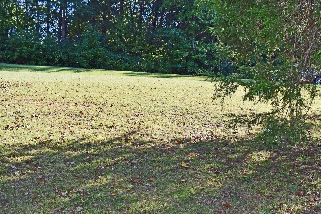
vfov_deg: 32.9
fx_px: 362
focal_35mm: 41
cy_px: 97
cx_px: 204
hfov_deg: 47.3
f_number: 6.3
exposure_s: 1/160
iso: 100
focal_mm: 21
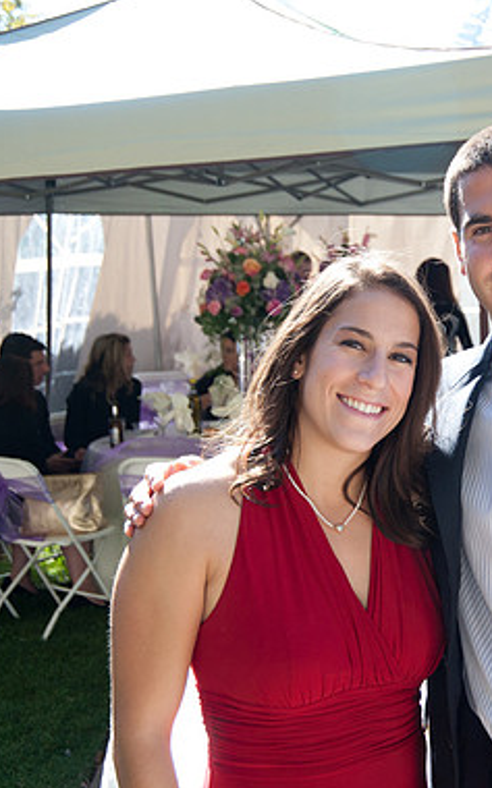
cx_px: 540
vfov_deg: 29.4
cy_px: 394
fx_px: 1504
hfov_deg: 17.9
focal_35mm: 70
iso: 1250
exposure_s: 1/800
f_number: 7.1
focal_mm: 45
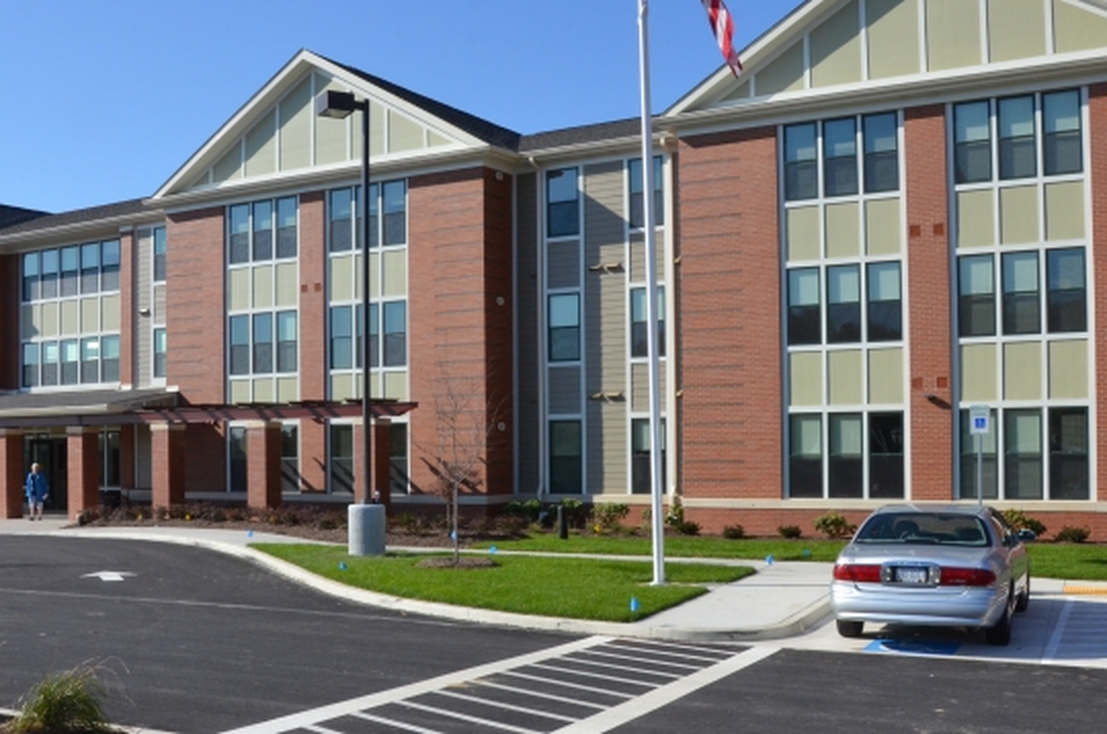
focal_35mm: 40
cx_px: 502
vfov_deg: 33.2
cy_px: 424
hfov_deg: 48.5
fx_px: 1228
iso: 800
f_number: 13
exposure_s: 1/640
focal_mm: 18
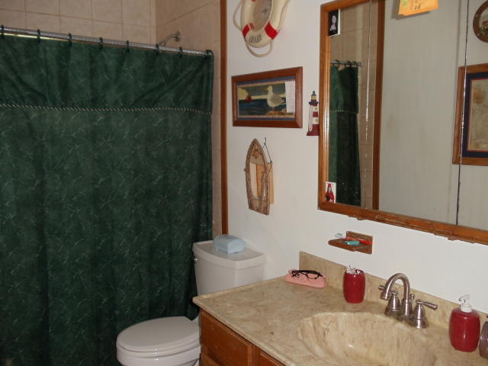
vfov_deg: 32.9
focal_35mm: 44
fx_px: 620
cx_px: 244
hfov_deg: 42.9
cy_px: 183
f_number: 3.5
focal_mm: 6
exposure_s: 1/8
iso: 100
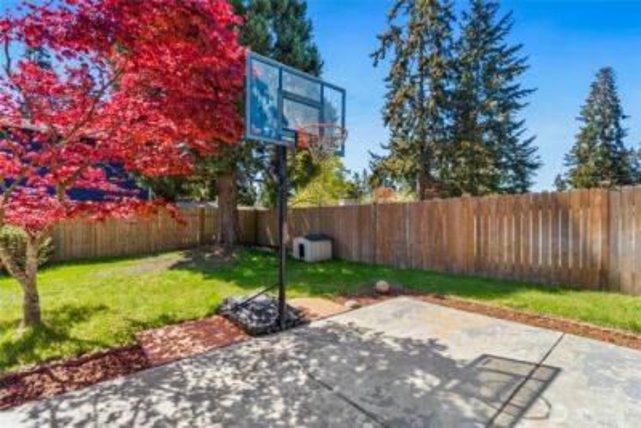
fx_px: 267
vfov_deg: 77.4
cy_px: 214
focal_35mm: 15
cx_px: 320
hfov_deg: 100.4
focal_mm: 10
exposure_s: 1/320
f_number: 10
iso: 250
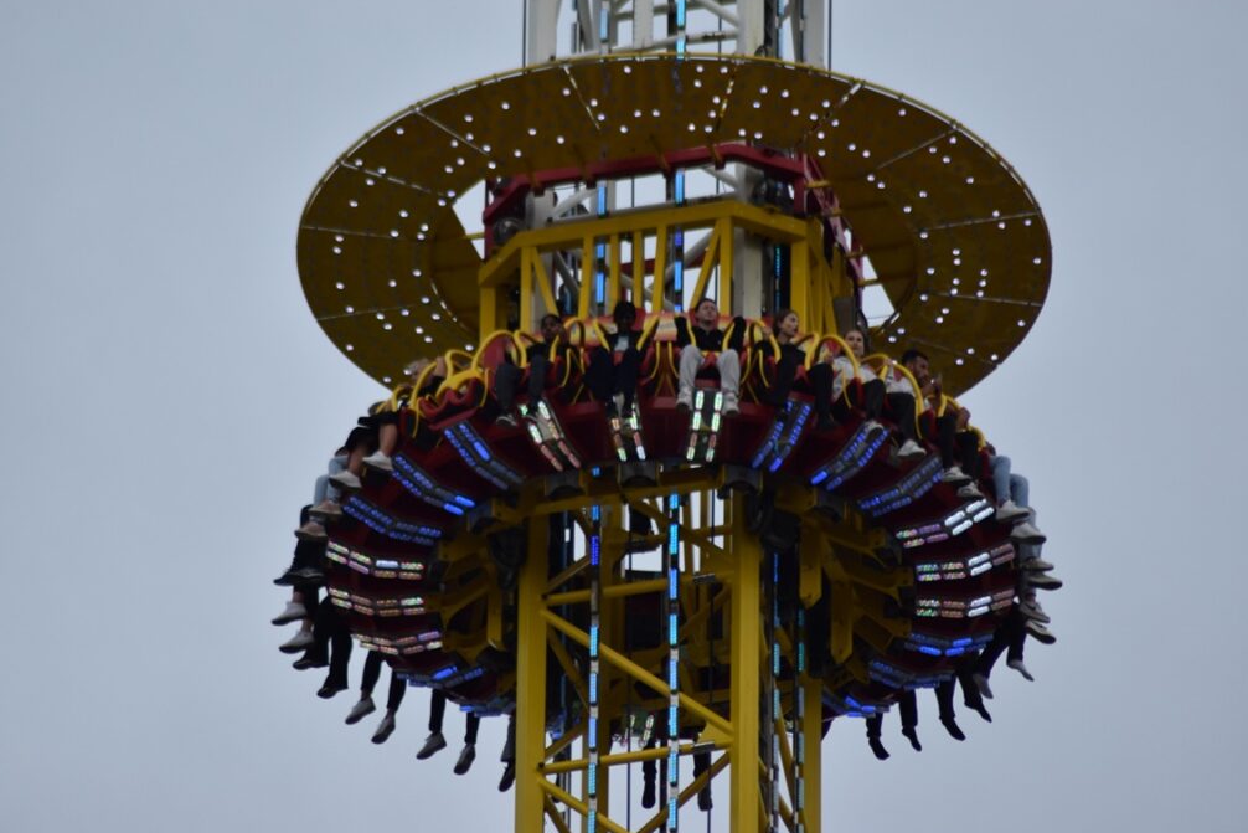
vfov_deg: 3.0
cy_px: 413
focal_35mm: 458
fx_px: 15879
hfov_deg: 4.5
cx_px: 615
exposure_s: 1/1250
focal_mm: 300
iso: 400
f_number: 5.6
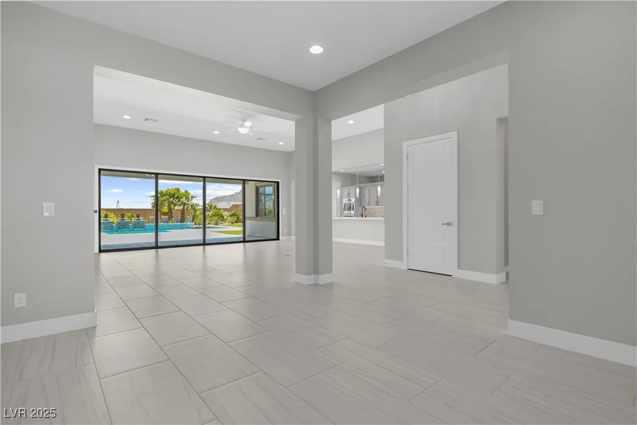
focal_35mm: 16
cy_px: 212
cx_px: 318
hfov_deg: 96.7
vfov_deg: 73.8
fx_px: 283
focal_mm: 11
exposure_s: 1/50
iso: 1000
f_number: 6.3
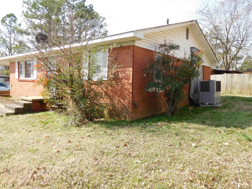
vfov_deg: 54.9
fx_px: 182
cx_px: 126
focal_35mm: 25
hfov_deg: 69.4
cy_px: 94
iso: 125
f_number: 3.4
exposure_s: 1/400
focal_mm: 4.5
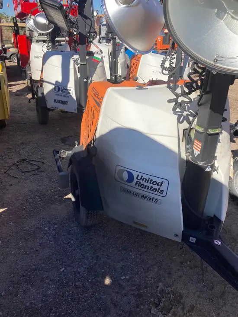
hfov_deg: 49.8
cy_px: 158
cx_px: 119
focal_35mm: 28
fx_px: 257
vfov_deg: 63.4
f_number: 1.8
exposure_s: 1/2024
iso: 20
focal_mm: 3.99
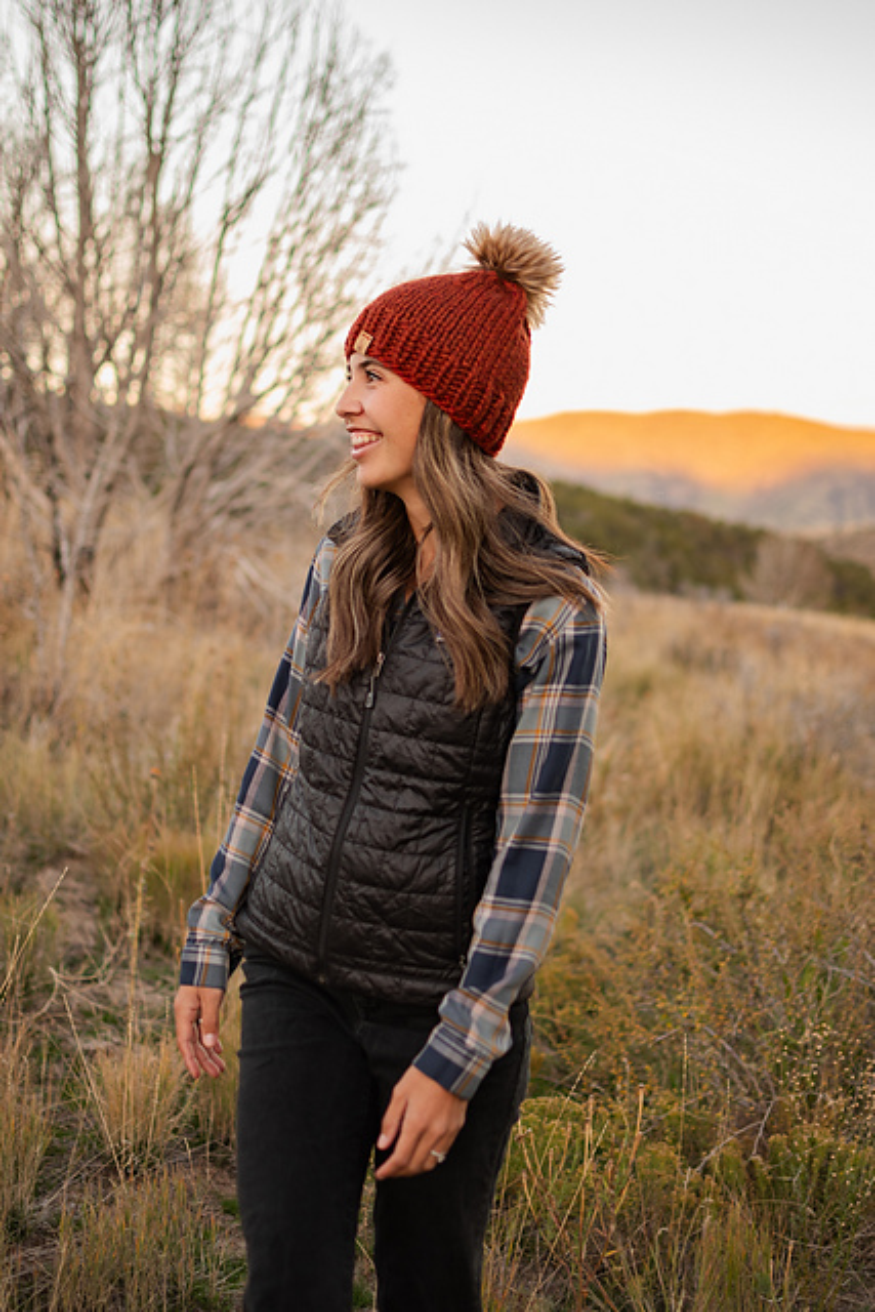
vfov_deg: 38.2
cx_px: 438
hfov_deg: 26.0
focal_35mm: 52
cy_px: 656
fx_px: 1895
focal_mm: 35
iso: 200
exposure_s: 1/320
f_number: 2.2
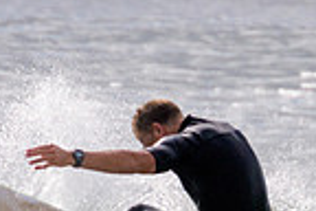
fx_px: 28341
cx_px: 134
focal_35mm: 3229
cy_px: 285
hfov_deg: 0.6
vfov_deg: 0.4
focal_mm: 800
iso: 400
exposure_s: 1/2000
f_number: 11
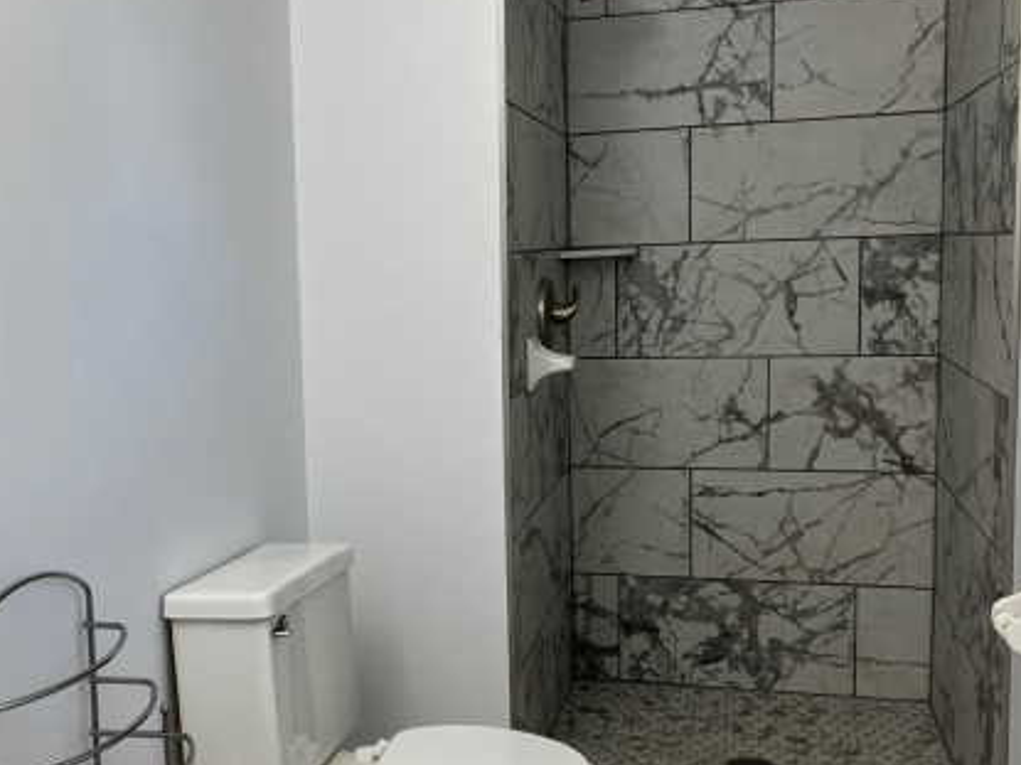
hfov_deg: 41.3
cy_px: 423
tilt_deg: -6.1
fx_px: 1327
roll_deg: +2.4
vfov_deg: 32.1
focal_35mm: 45
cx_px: 299
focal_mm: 3.99
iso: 80
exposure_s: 1/120
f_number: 1.8
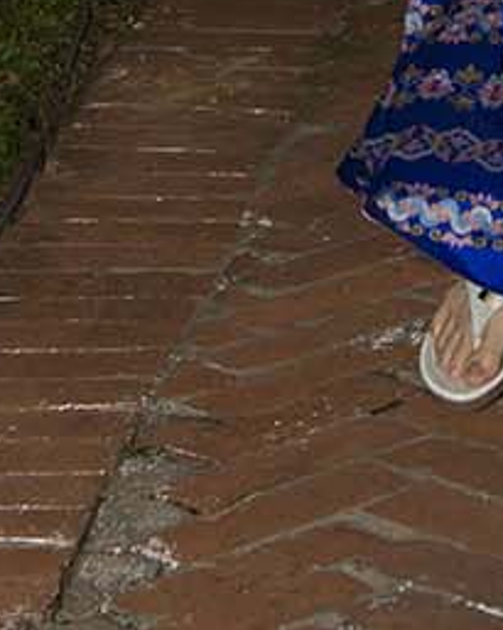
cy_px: -1130
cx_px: 824
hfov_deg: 6.4
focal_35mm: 237
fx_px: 4418
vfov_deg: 7.4
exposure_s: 1/60
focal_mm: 45
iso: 400
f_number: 5.6
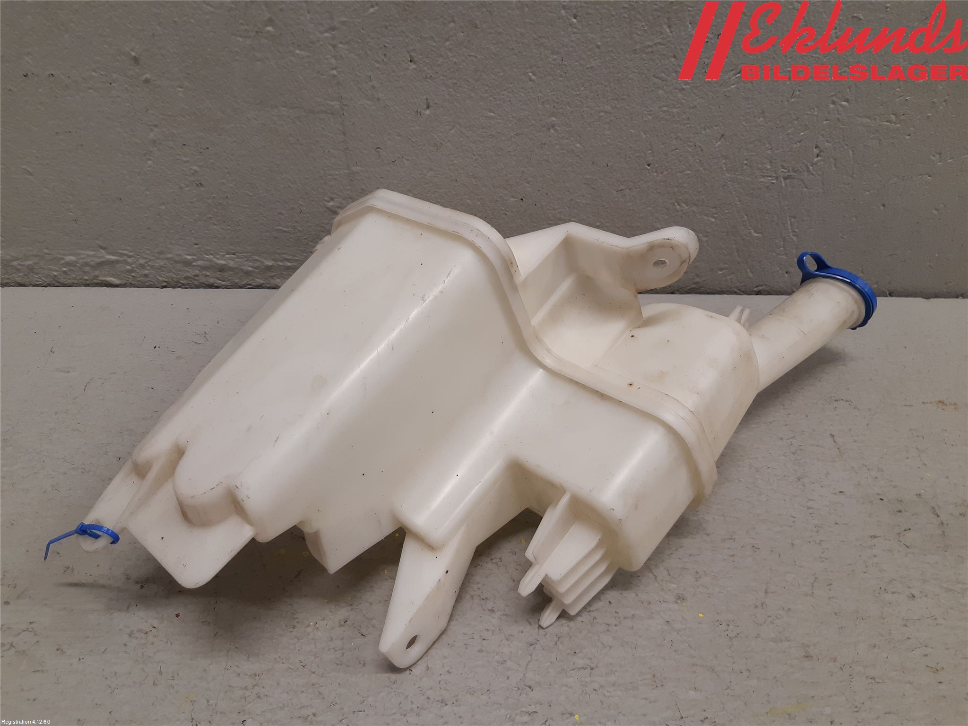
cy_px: 363
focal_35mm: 26
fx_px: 727
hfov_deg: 67.3
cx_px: 484
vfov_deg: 53.1
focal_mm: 3.93
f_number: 1.7
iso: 80
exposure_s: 1/50
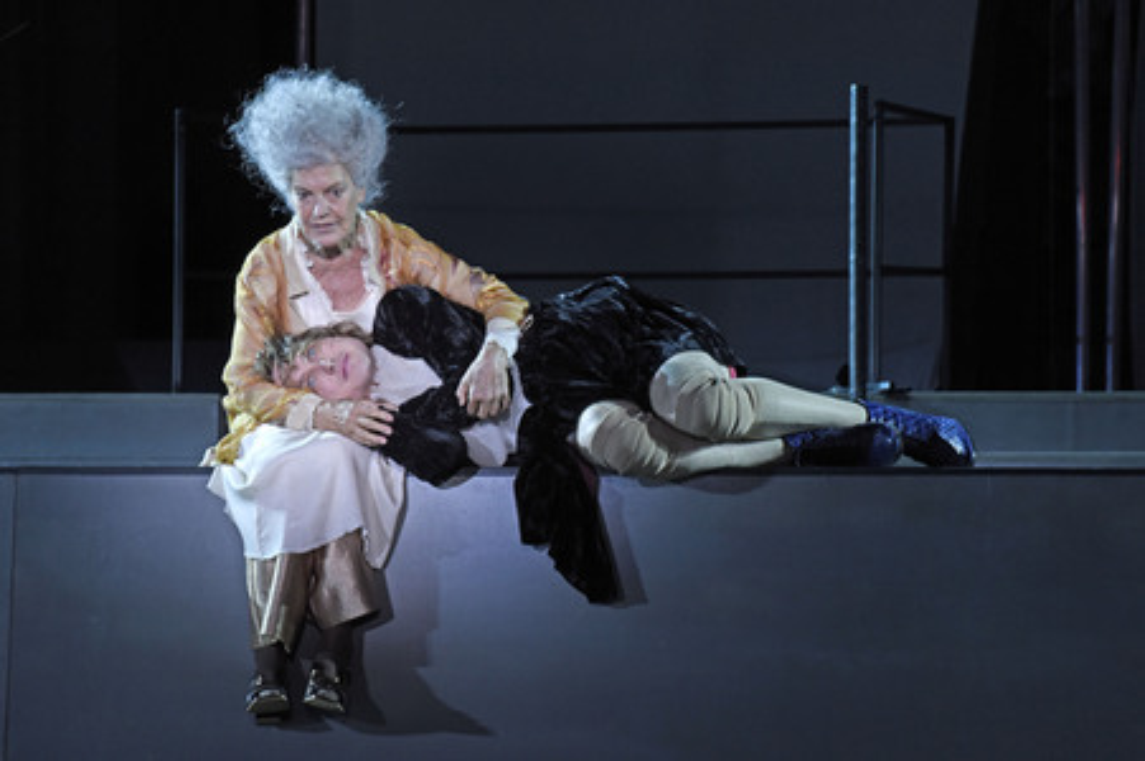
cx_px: 572
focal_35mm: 120
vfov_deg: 11.4
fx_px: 3814
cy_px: 380
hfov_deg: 17.1
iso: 1600
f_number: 6.3
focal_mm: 120
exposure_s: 1/100
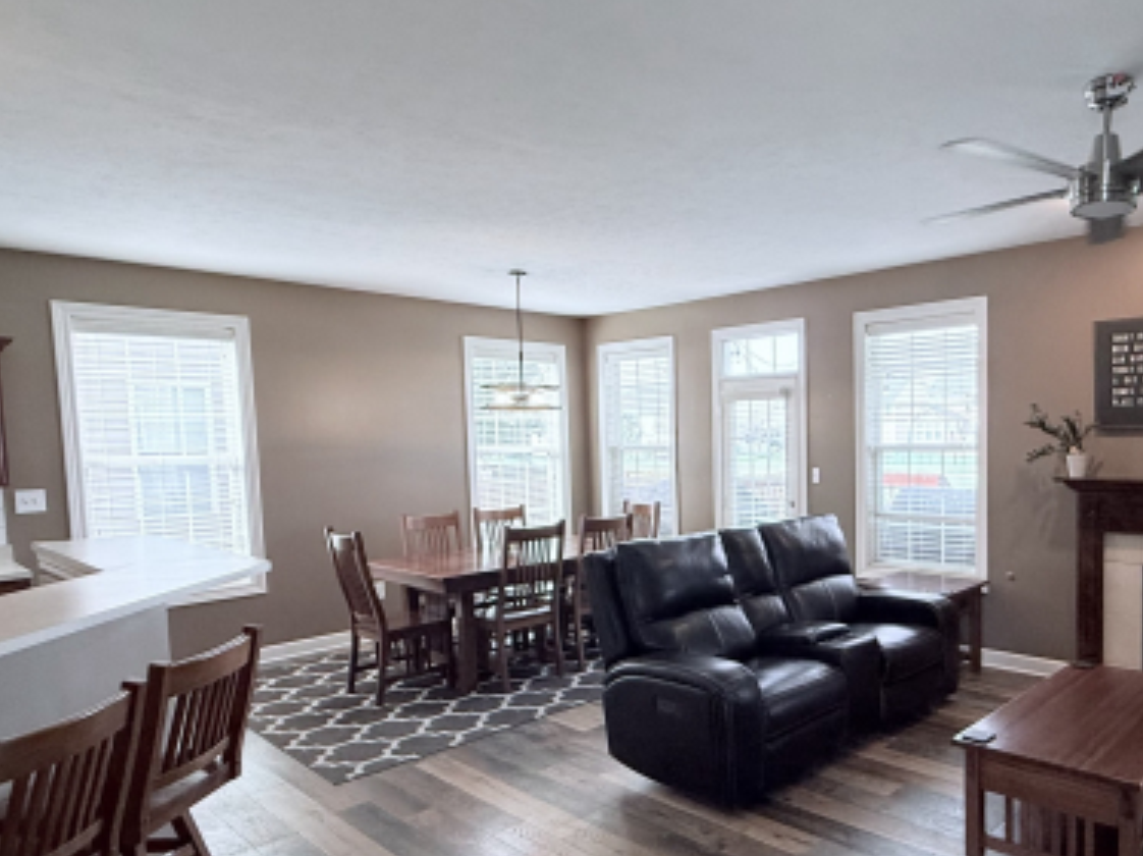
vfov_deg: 54.6
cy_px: 492
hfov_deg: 66.9
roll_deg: +0.8
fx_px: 825
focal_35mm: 25
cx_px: 790
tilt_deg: -2.8
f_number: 2.2
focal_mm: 2.22
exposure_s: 1/120
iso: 200
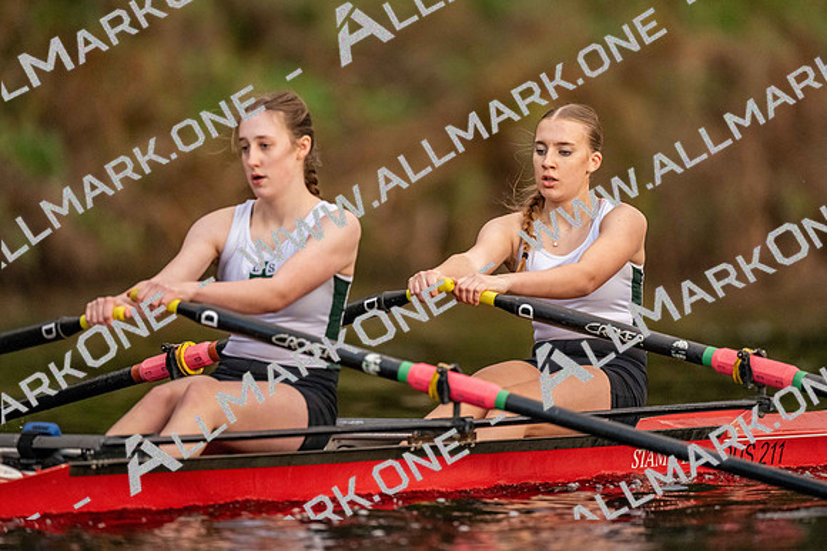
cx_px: 414
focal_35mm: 600
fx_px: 13778
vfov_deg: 2.3
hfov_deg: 3.4
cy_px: 276
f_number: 4
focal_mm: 600
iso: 5600
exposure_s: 1/2500
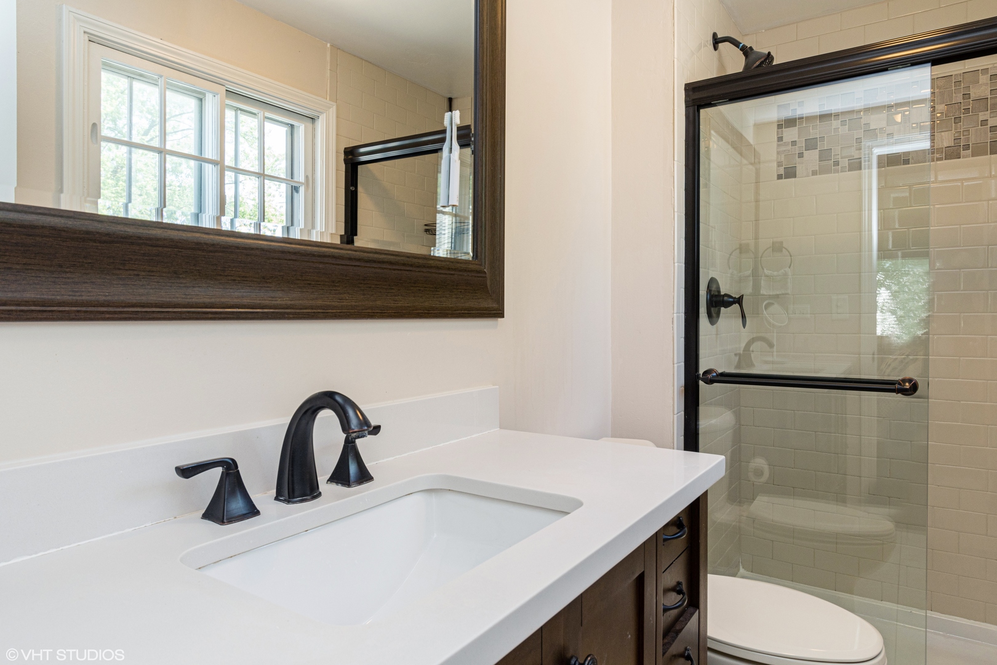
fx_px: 582
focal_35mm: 21
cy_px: 332
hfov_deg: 81.2
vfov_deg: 59.5
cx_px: 498
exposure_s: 1/20
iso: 250
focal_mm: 14
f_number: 8
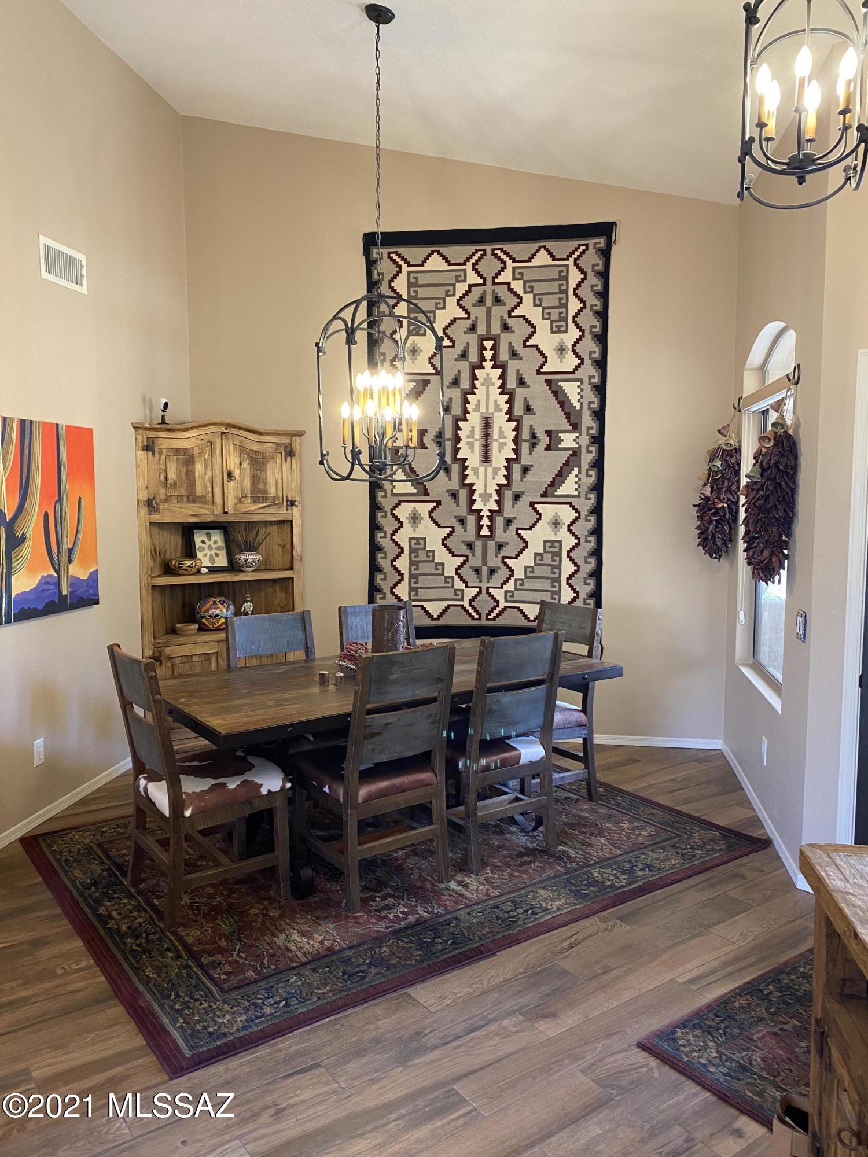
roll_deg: -0.2
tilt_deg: -4.3
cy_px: 578
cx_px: 434
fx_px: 869
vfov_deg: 67.3
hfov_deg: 53.1
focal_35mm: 26
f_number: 1.8
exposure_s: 1/60
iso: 320
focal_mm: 4.25
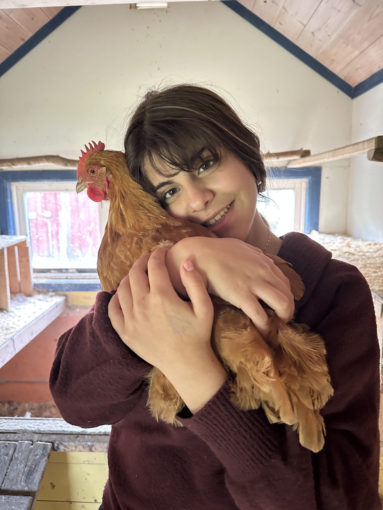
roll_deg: +0.3
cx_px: 192
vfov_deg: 71.6
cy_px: 255
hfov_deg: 56.8
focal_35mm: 24
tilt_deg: -9.1
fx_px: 354
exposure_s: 1/53
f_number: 1.78
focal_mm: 6.86
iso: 1000
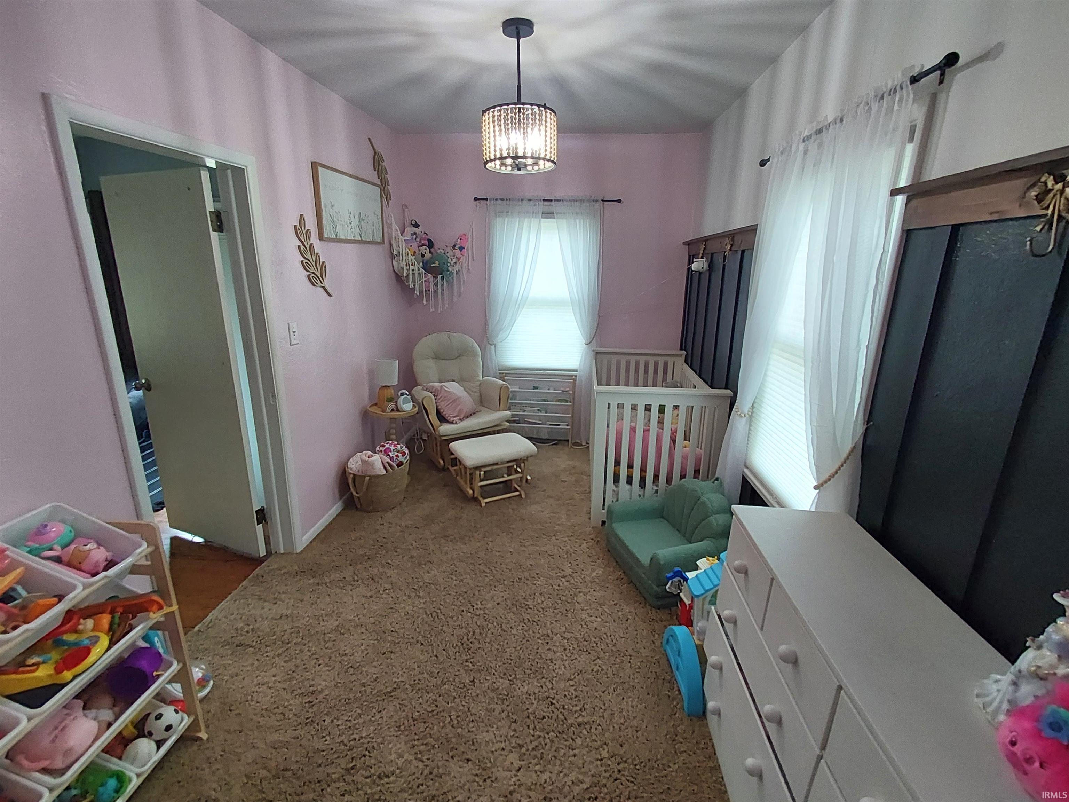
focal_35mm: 16
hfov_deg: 94.5
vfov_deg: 78.1
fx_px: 494
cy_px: 401
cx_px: 534
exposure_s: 1/60
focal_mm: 1.64
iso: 200
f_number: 2.2
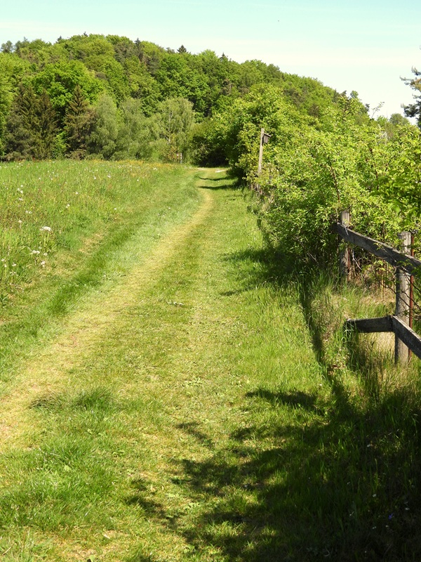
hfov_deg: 24.4
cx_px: 210
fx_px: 973
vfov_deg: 32.2
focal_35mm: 60
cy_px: 281
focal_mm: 10.7
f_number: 3.5
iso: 100
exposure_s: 1/1000
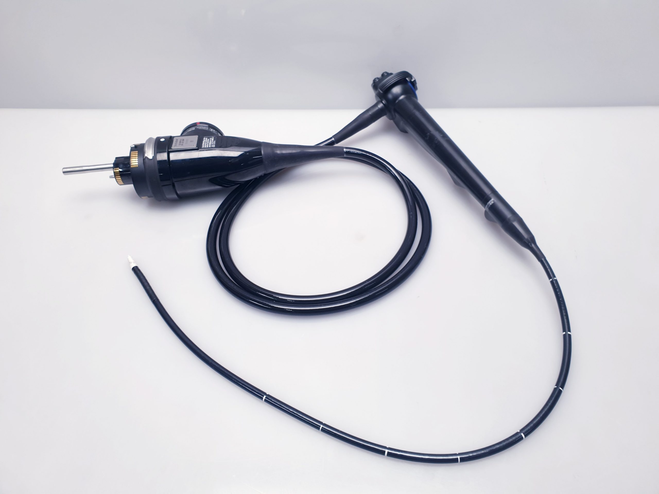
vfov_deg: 53.1
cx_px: 330
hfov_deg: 67.3
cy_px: 247
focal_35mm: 26
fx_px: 495
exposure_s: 1/50
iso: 64
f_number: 2.4
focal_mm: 4.3
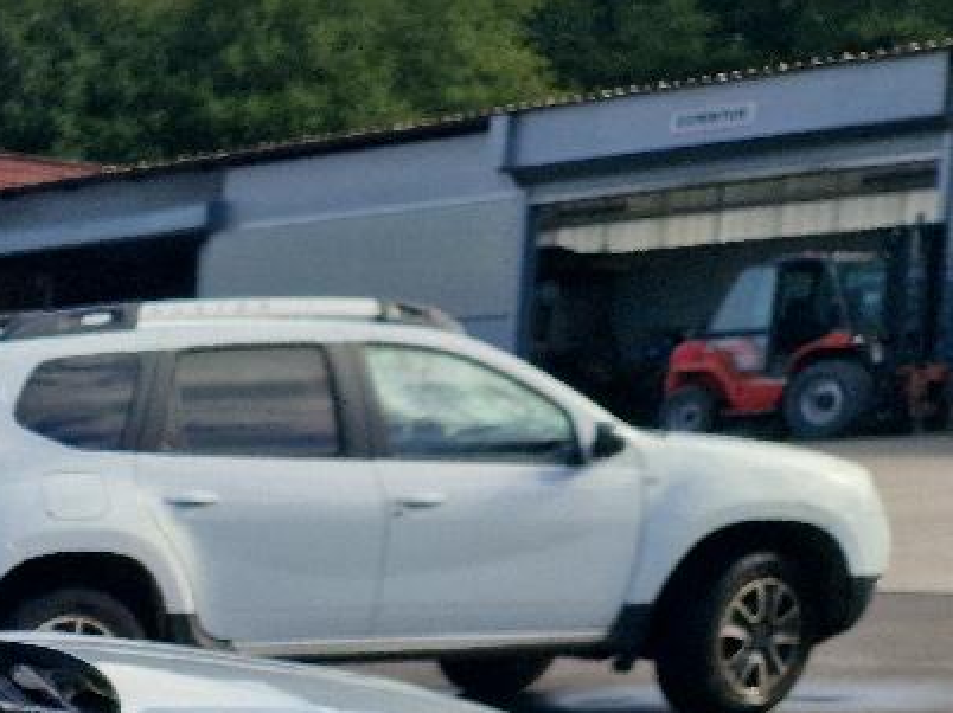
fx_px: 2834
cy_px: 1213
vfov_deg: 13.2
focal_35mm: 103
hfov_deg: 14.8
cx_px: -1067
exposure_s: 1/1000
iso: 50
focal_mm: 5.4
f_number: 1.8
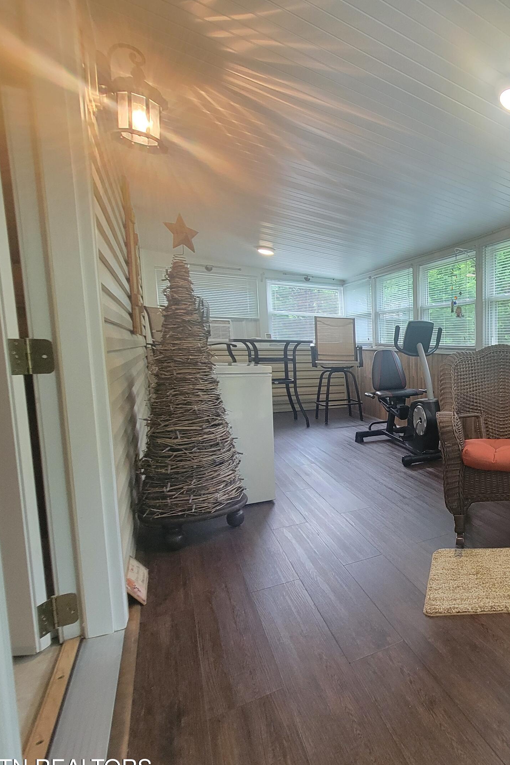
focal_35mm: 19
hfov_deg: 50.8
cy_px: 402
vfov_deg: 86.8
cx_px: 519
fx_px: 404
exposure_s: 1/40
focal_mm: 2.2
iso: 320
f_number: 2.2
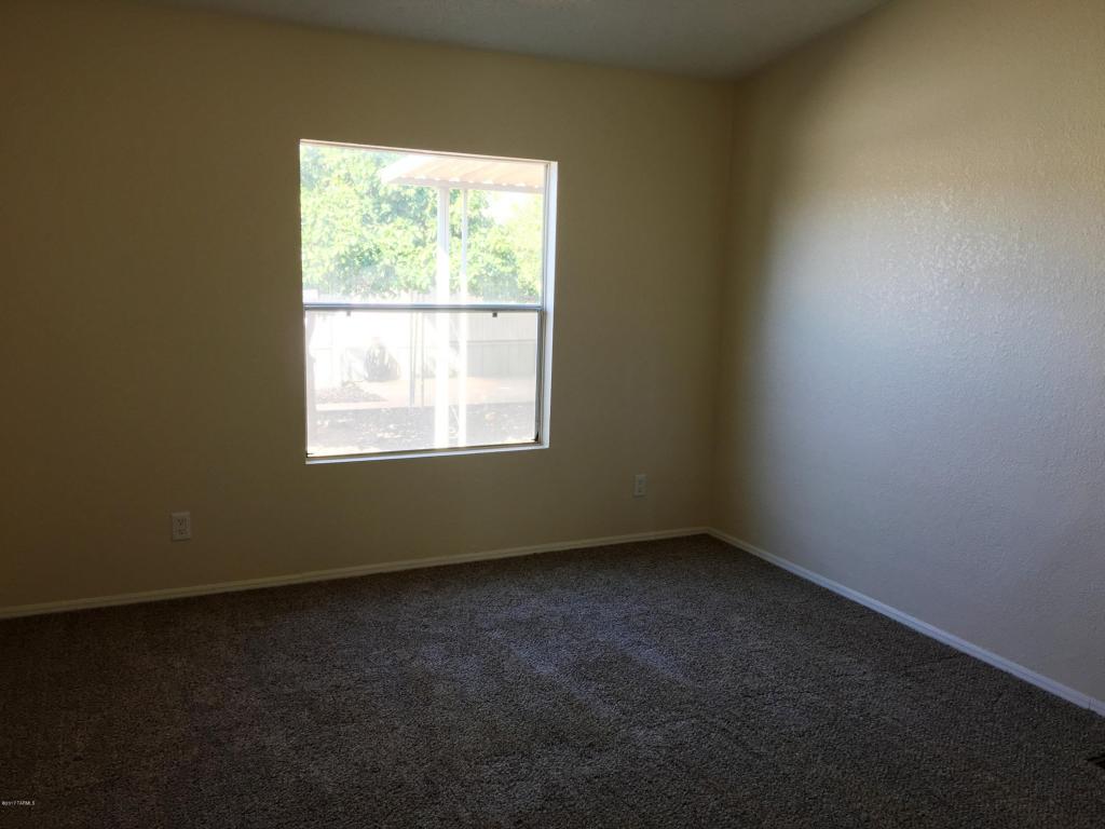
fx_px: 926
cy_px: 414
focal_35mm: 29
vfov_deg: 48.2
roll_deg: -1.7
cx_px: 552
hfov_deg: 61.7
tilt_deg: -8.6
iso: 32
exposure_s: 1/60
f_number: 2.2
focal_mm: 4.15
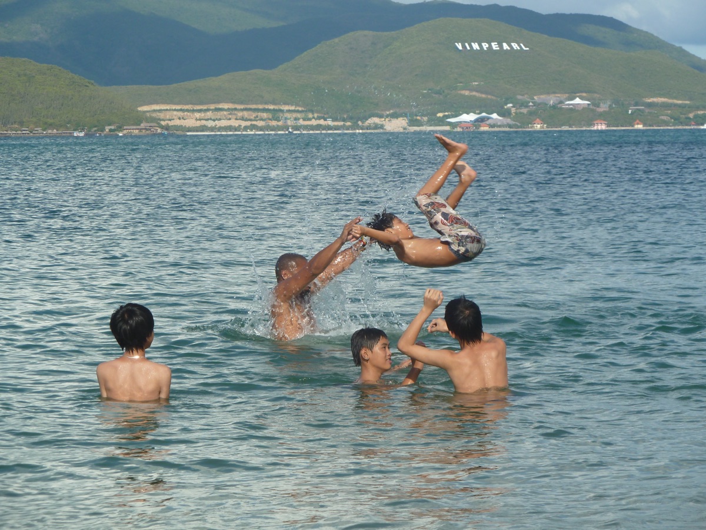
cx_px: 353
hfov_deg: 13.4
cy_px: 265
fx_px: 2998
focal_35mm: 147
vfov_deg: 10.1
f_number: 5.6
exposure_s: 1/500
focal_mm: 24.1
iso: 80
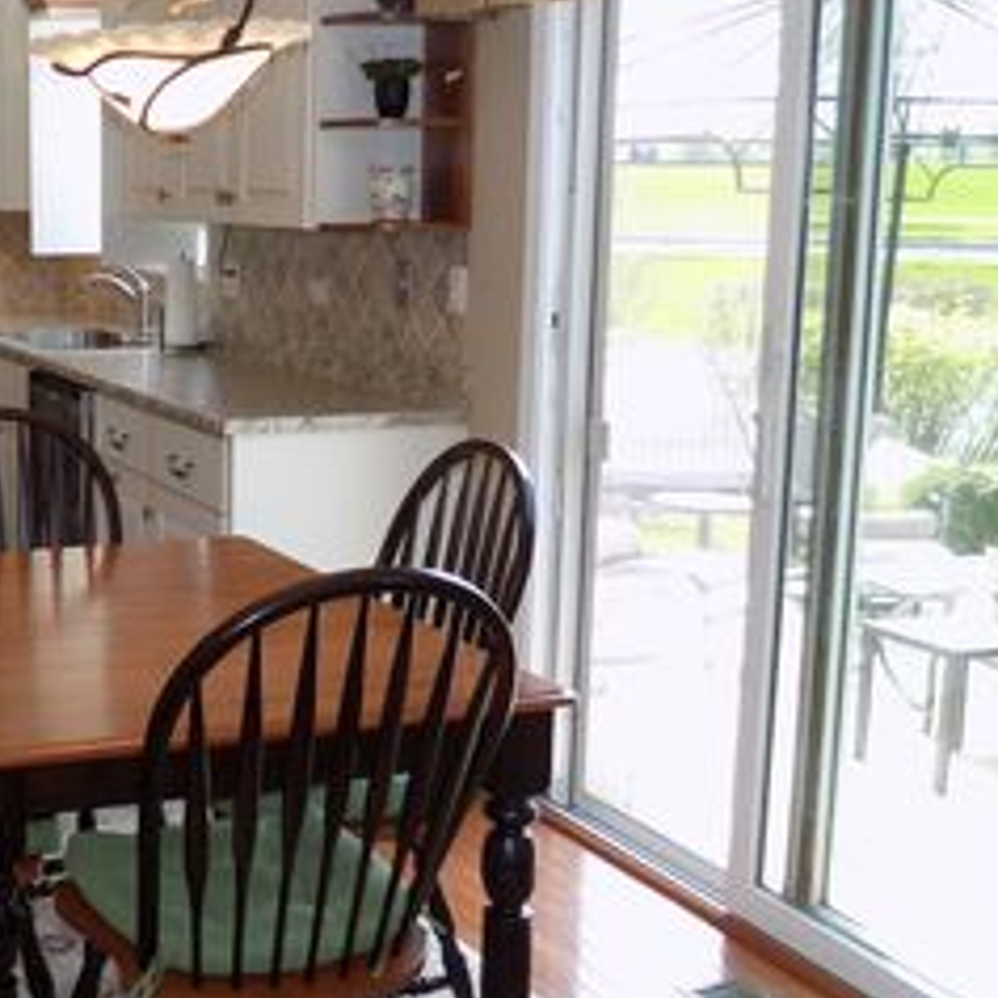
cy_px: 501
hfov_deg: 28.8
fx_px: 1794
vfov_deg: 31.1
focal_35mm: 55
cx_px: -38
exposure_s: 1/30
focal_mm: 4
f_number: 3.1
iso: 125
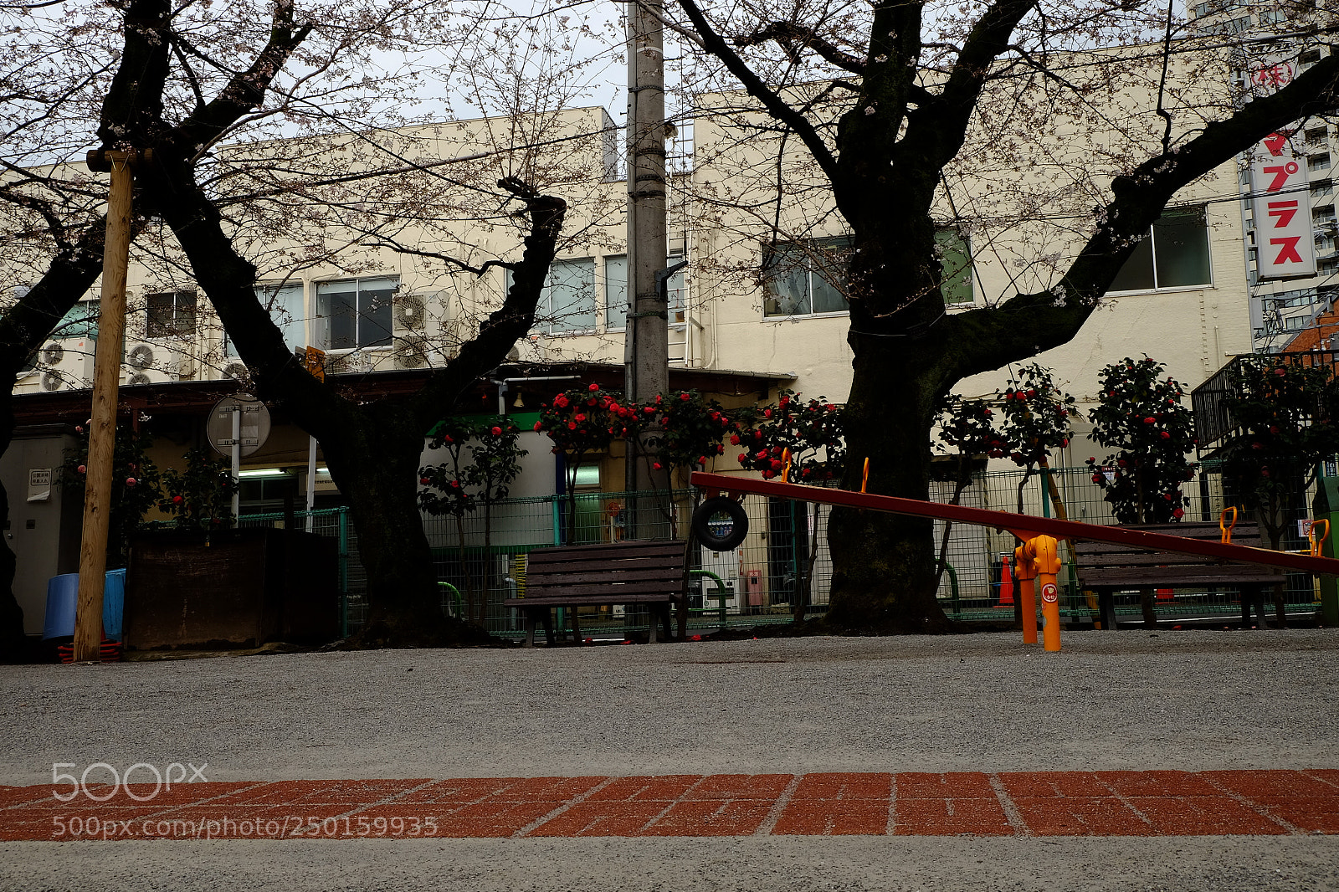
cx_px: 670
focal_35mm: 33
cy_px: 446
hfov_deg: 57.2
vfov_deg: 40.0
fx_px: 1227
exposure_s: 1/8.5
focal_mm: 22.3
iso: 200
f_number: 18
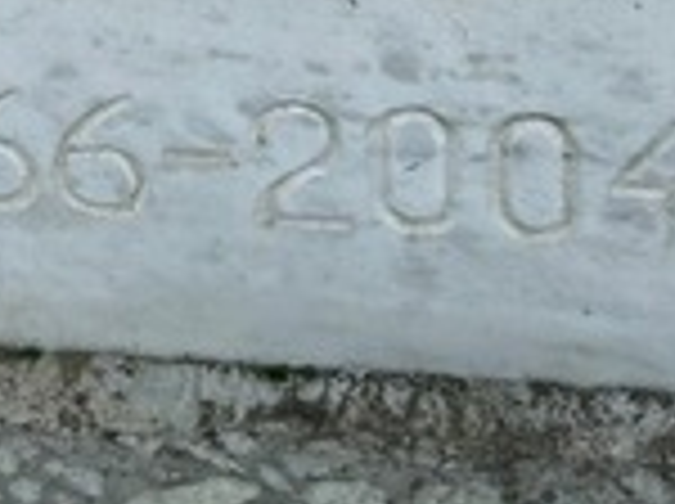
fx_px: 2706
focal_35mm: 139
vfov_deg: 10.3
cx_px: 216
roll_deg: +5.8
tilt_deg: -34.4
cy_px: -256
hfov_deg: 14.2
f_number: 1.5
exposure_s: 1/1869
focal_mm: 5.7
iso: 50
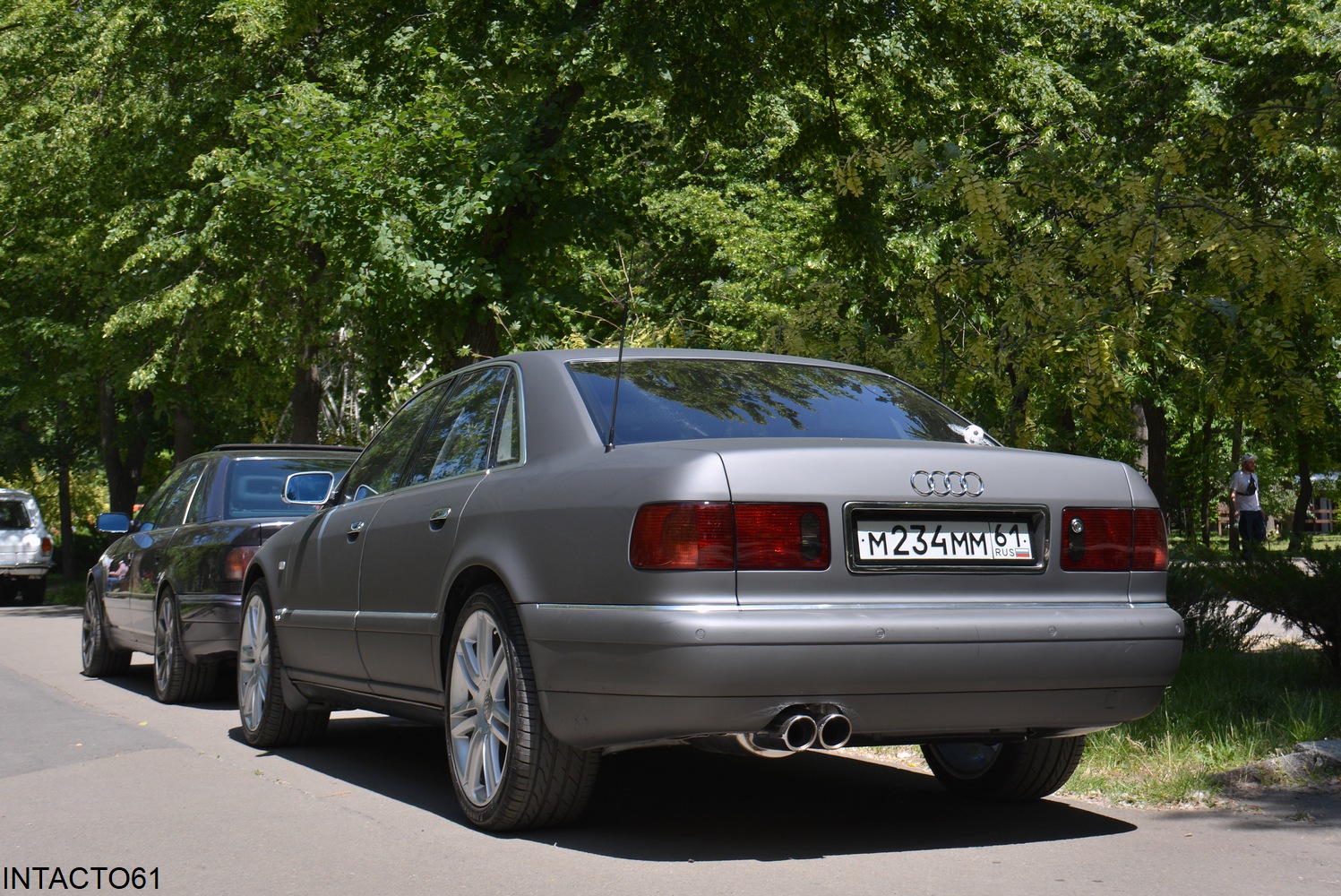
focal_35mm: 48
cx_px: 670
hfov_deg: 41.1
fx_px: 1789
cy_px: 448
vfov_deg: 28.1
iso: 125
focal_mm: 32
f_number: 8
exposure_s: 1/250
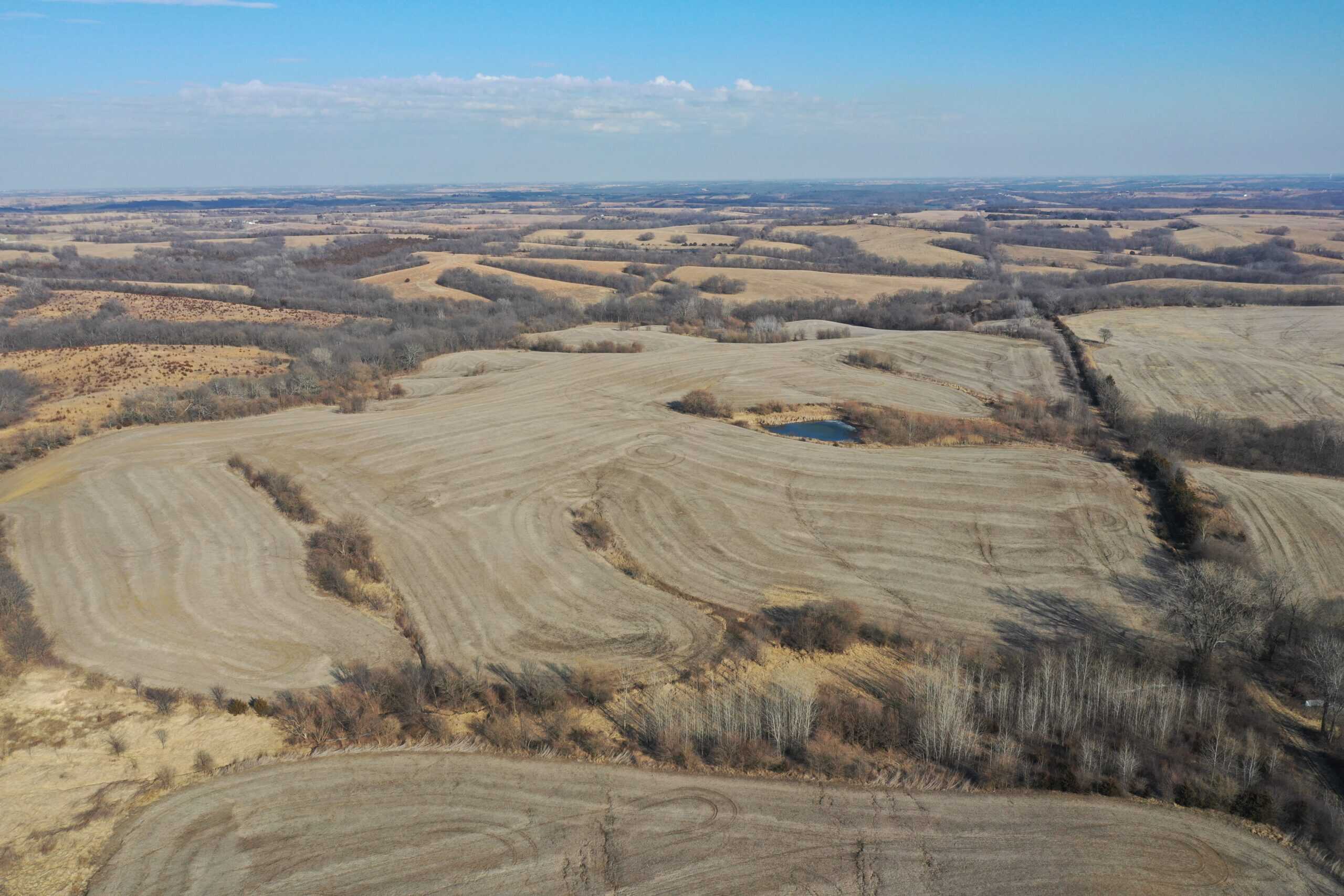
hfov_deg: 65.5
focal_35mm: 28
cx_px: 672
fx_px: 1045
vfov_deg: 46.4
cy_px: 448
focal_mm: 10.26
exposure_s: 1/500
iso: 100
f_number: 5.6
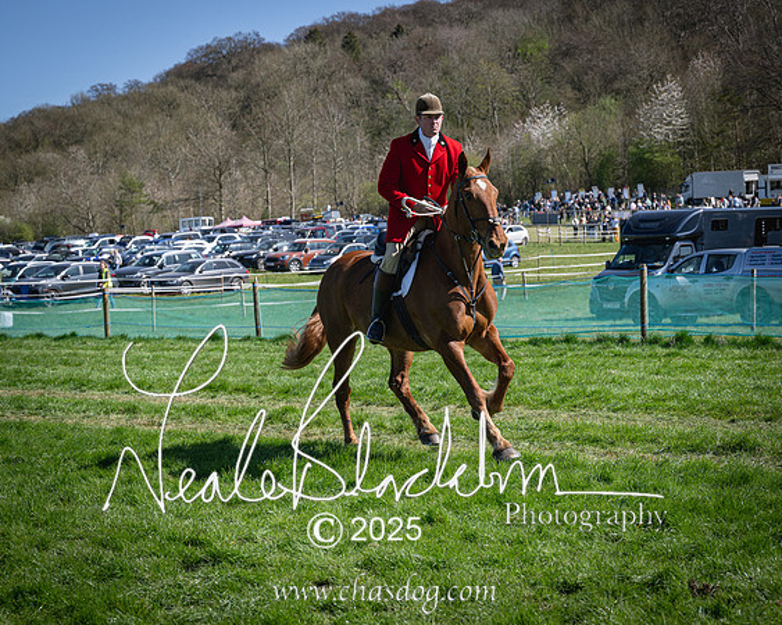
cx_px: 388
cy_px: 315
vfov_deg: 19.3
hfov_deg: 24.0
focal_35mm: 80
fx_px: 1841
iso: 360
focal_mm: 70
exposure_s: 1/2000
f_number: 5
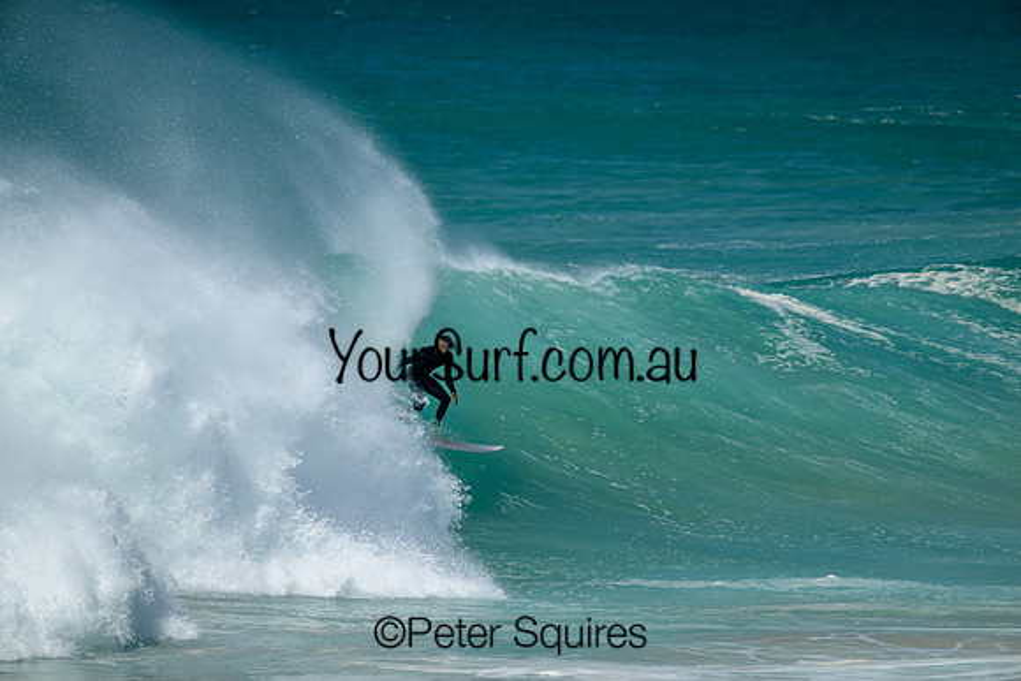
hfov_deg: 3.7
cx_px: 510
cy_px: 340
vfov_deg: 2.5
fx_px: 15885
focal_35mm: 560
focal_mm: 560
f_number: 8
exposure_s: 1/2000
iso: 720
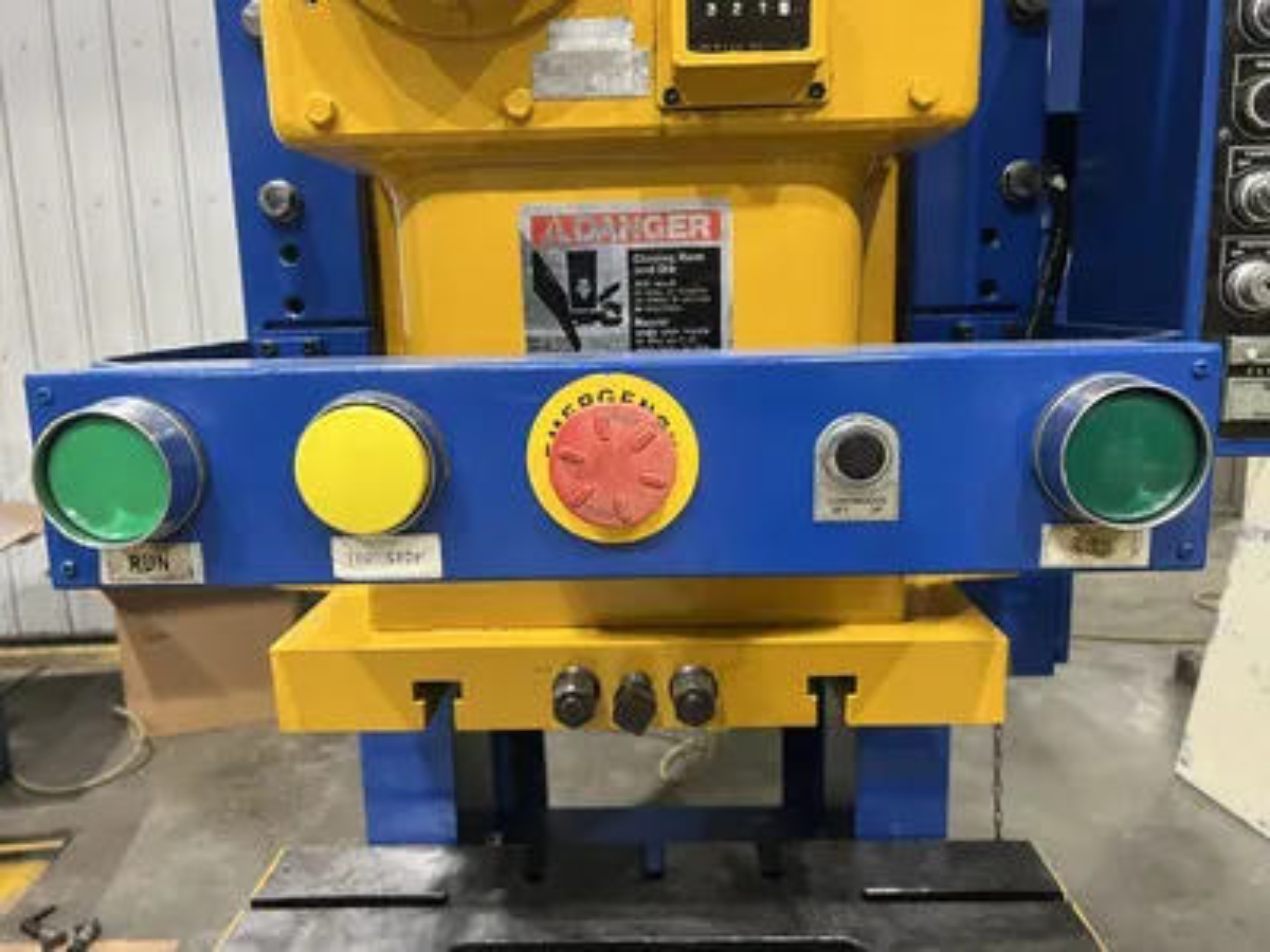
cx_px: 635
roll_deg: +2.0
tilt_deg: -12.6
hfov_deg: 67.3
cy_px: 476
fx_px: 954
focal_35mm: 26
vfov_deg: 53.1
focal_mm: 5.7
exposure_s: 1/60
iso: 250
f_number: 1.5
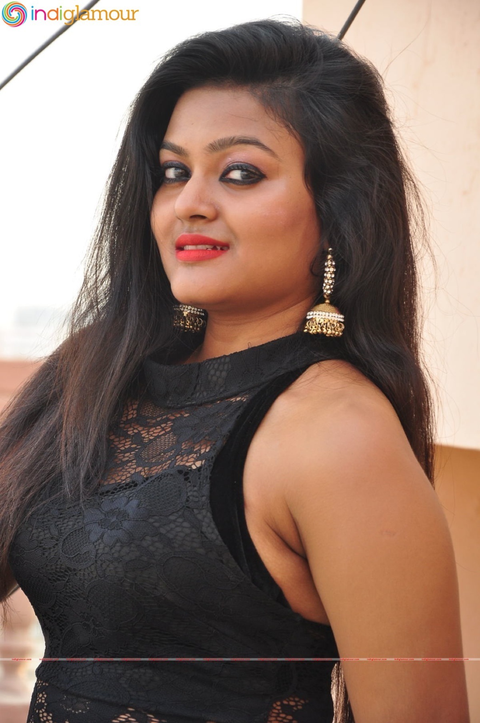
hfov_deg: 8.7
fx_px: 3159
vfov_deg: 13.1
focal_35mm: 158
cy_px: 362
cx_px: 240
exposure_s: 1/125
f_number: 7.1
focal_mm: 105
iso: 400
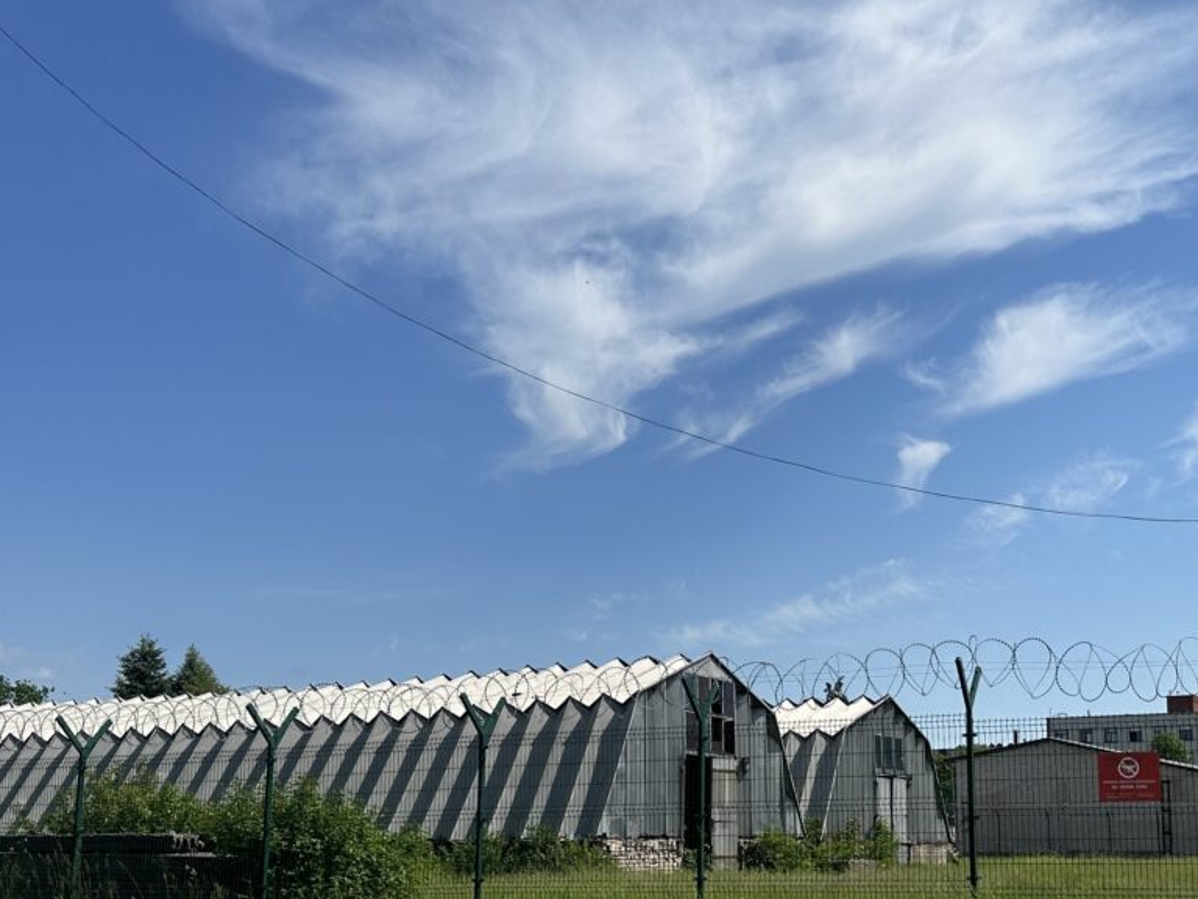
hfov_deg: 56.6
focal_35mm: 32
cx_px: 513
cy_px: 567
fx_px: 1107
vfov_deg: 43.8
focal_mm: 6.86
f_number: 1.78
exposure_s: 1/8929
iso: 80
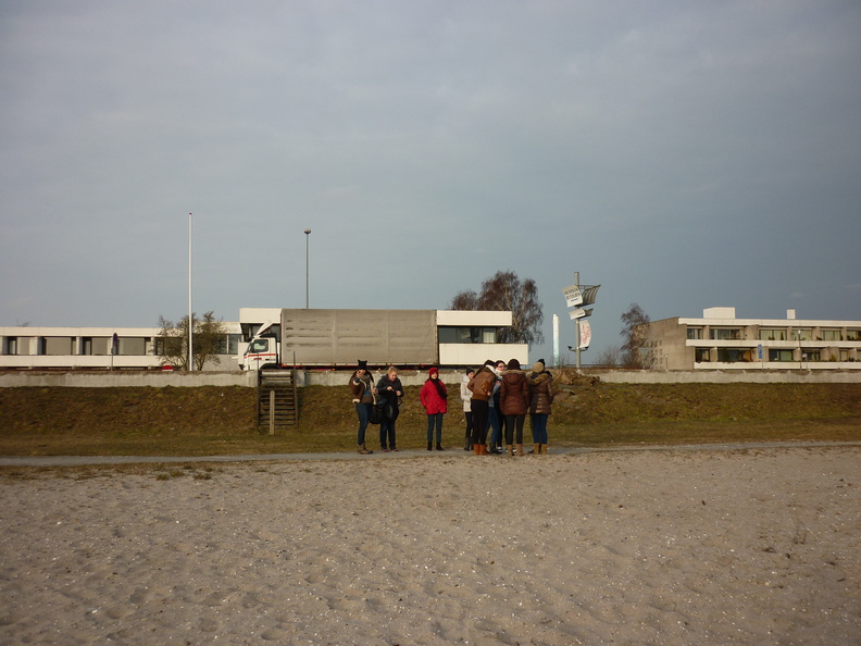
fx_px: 821
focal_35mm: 33
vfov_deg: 42.9
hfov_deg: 55.4
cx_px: 430
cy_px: 323
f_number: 2.8
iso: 80
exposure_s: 1/640
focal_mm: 5.5
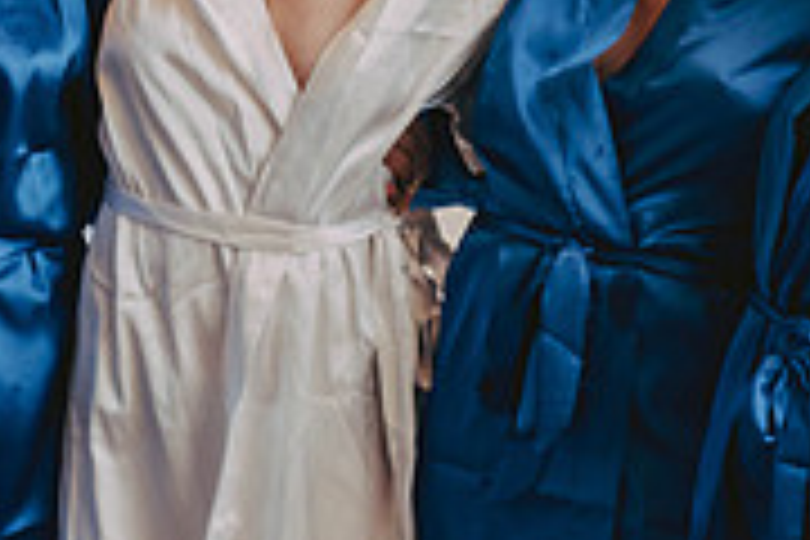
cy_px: -34
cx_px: 148
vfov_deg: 6.5
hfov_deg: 9.8
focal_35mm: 210
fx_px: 4725
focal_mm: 65
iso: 320
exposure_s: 1/125
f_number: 2.8
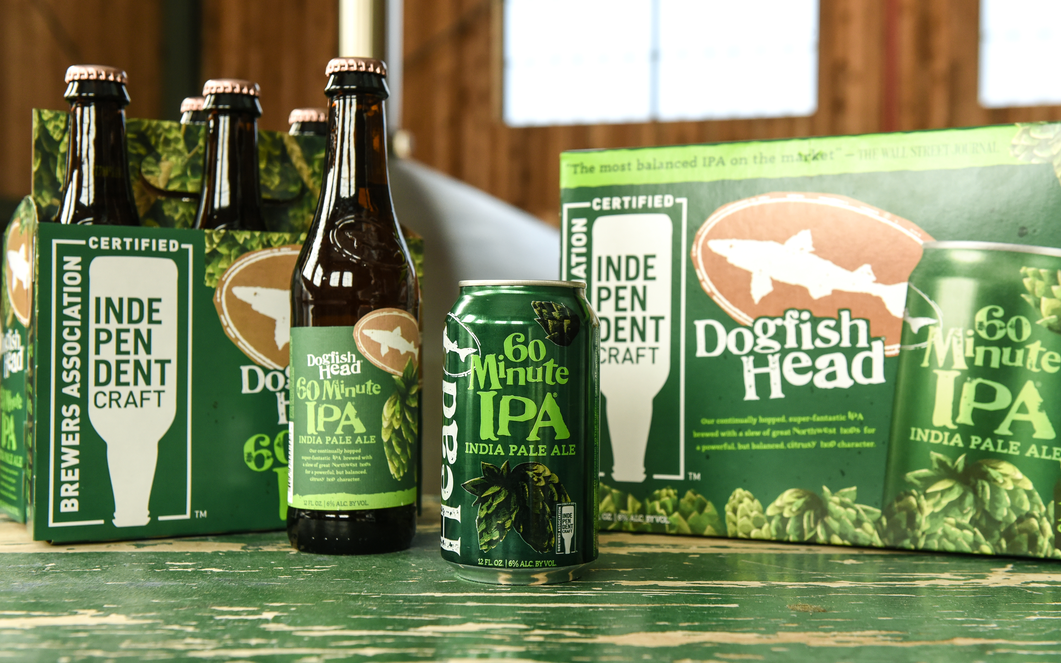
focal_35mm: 49
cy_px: 322
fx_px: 1417
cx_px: 530
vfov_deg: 26.3
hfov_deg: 41.1
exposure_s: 1/100
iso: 1600
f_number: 7.1
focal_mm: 48
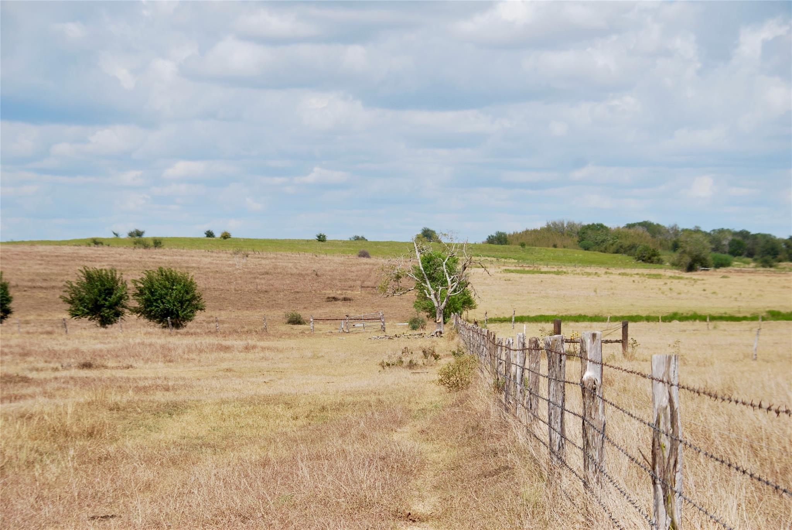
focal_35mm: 98
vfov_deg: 14.1
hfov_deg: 20.9
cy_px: 265
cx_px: 396
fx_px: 2147
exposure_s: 1/640
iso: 100
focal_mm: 65
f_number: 6.3
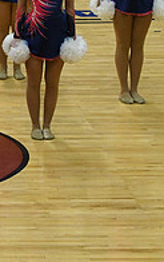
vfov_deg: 6.6
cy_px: 39
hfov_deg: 4.1
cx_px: -215
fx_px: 2253
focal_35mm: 316
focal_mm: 70
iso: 4000
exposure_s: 1/500
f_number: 4
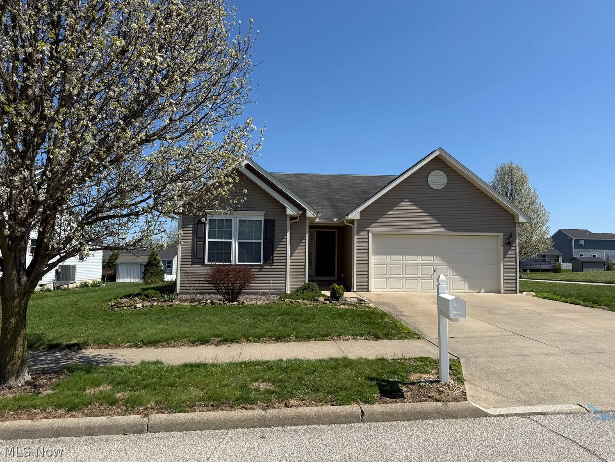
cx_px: 308
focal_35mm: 24
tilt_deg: +5.0
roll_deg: -0.9
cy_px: 231
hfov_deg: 71.6
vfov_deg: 56.8
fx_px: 426
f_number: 1.78
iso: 80
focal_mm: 6.76
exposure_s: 1/5319
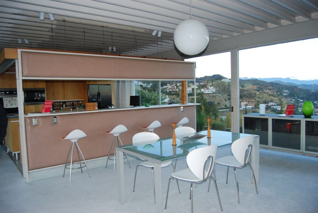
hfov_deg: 67.3
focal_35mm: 27
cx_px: 159
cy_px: 106
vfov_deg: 48.0
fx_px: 239
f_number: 3.5
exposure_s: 1/100
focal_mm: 18
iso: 200
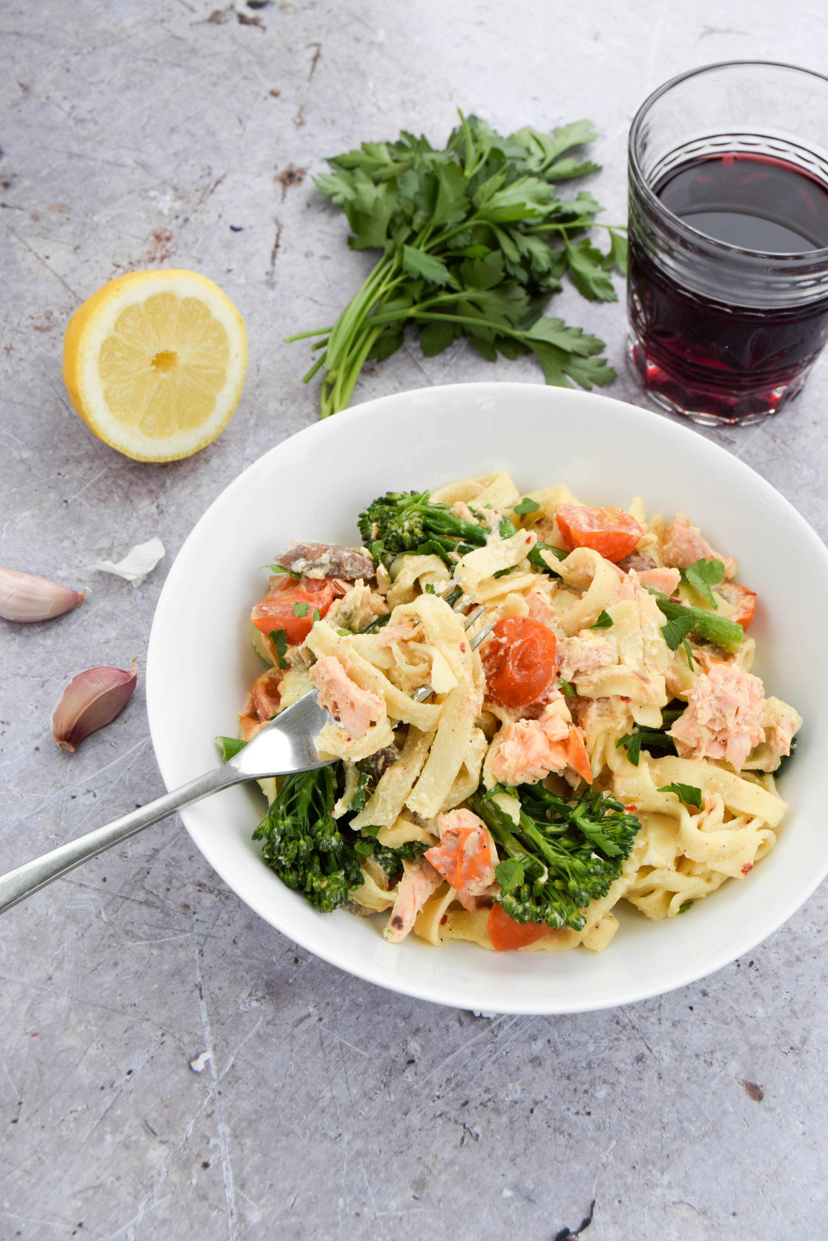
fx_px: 2208
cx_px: 410
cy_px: 612
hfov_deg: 21.2
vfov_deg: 31.4
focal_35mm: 64
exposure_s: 1/250
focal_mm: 42
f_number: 8
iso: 400
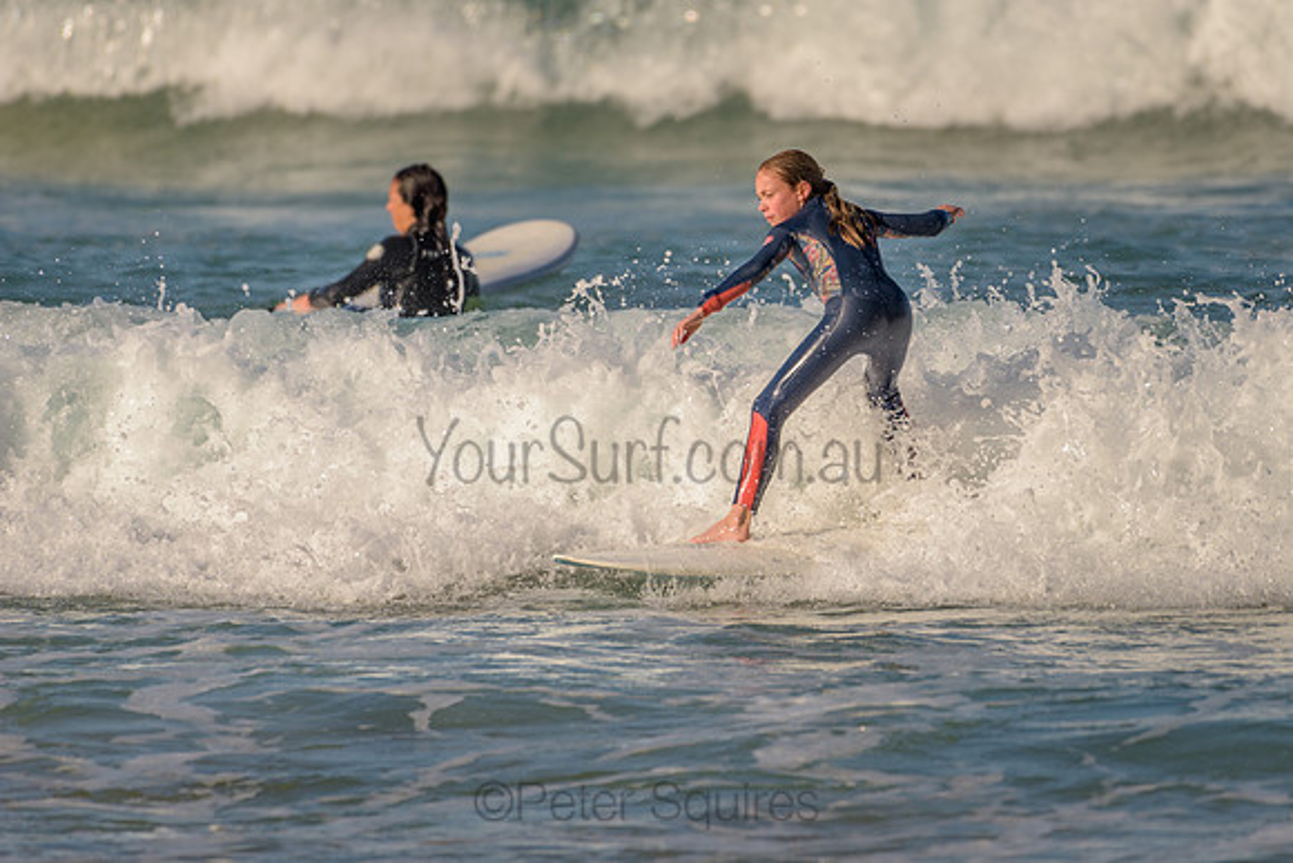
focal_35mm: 613
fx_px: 22034
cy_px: 360
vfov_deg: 2.2
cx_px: 793
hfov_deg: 3.4
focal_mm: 500
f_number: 5.6
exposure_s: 1/2000
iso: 180
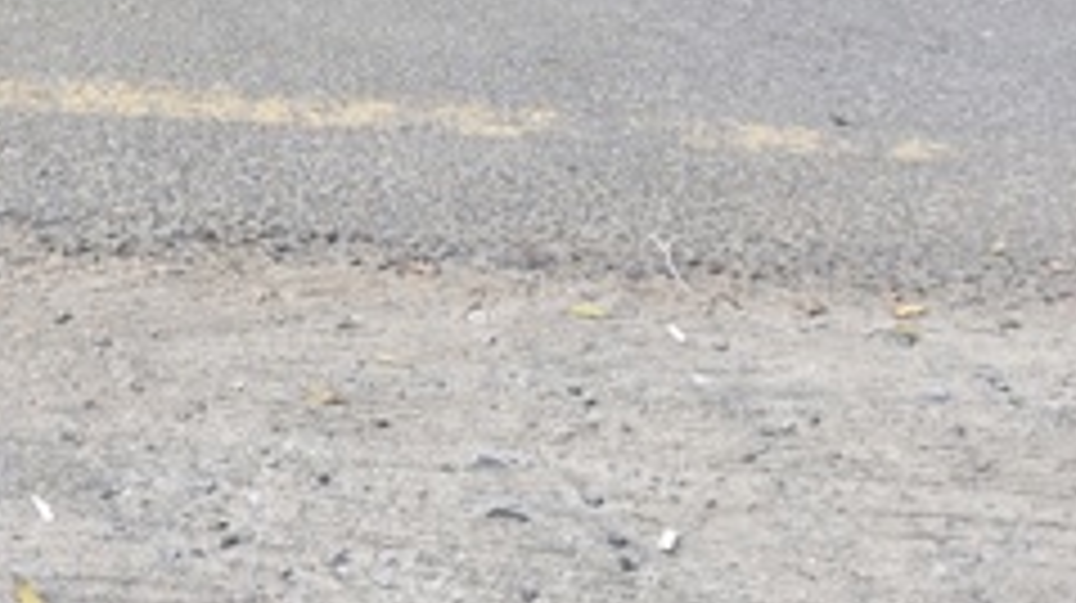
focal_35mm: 63
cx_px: -59
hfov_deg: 30.4
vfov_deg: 17.5
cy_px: -238
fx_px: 1796
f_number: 1.4
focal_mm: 6.5
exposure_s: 1/180
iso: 50
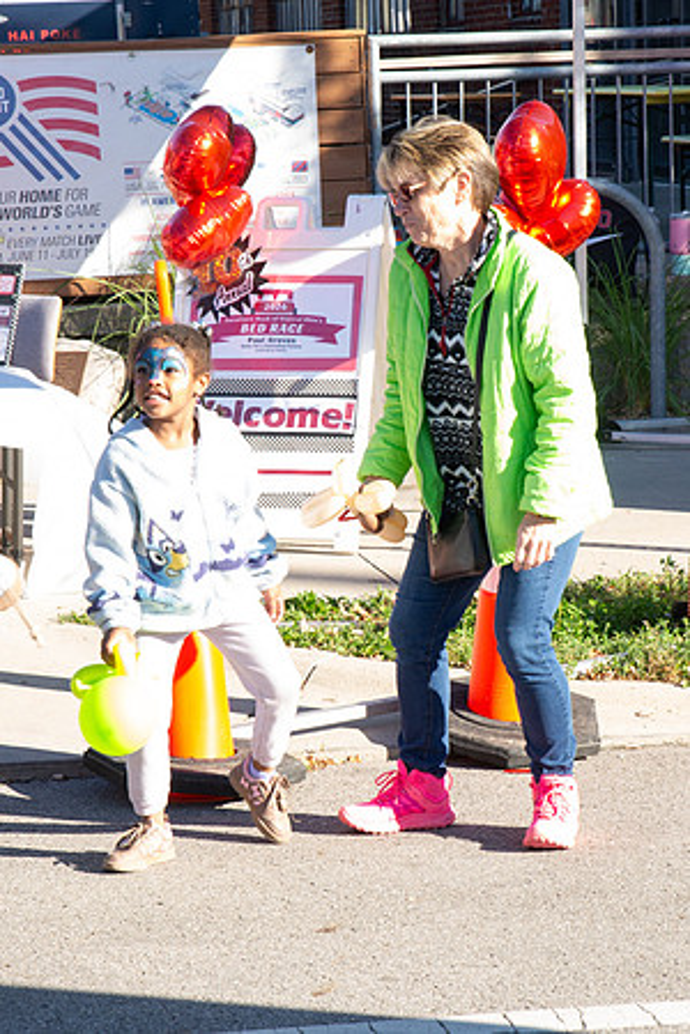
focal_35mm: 113
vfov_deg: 18.1
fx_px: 3244
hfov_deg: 12.1
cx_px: 382
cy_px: 541
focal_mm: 70
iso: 800
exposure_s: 1/200
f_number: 11
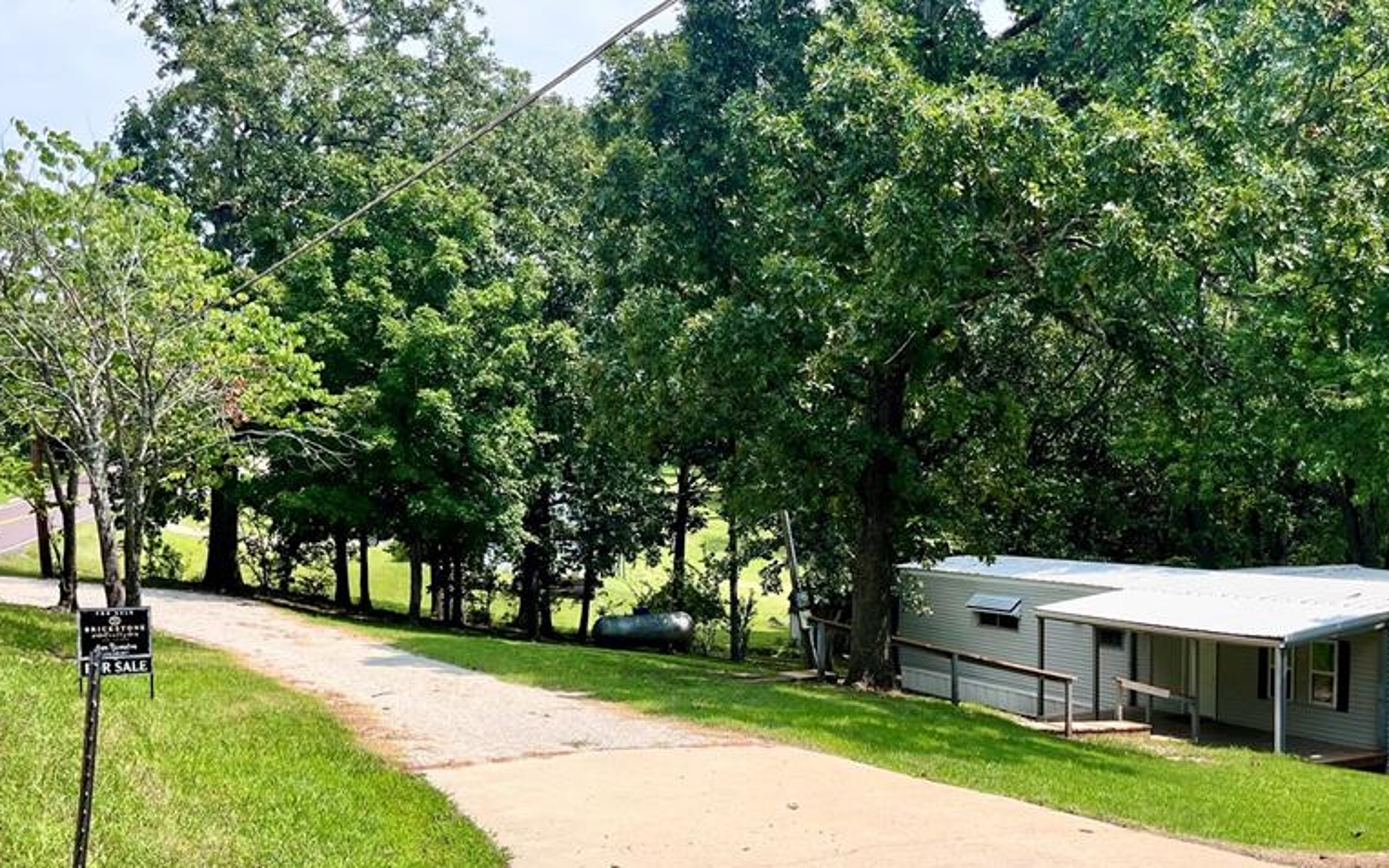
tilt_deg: -7.2
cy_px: 641
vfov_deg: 33.8
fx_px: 1401
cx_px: 717
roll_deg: +1.3
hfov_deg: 52.7
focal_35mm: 37
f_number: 1.6
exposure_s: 1/4016
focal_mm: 5.1
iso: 50
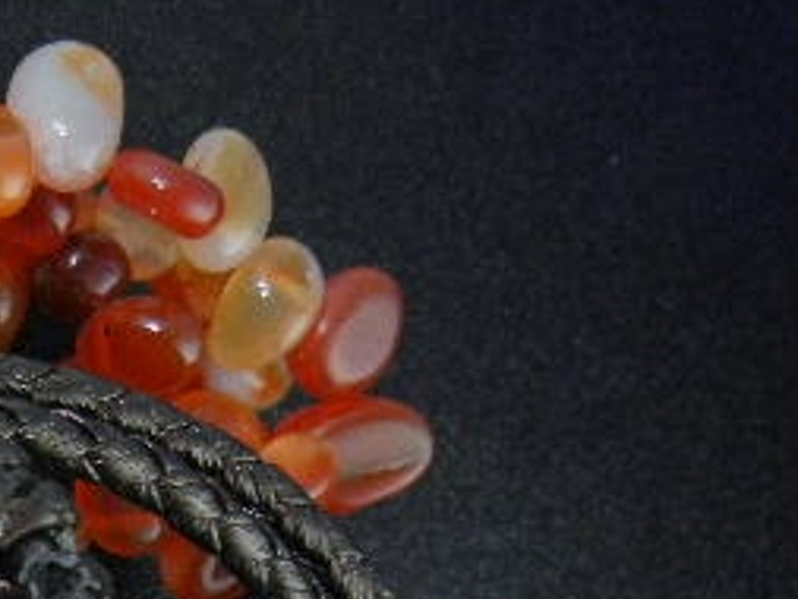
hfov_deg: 21.3
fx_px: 1983
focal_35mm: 86
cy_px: 722
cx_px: -126
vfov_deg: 16.5
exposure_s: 1/30
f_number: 7.2
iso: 800
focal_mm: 6.2
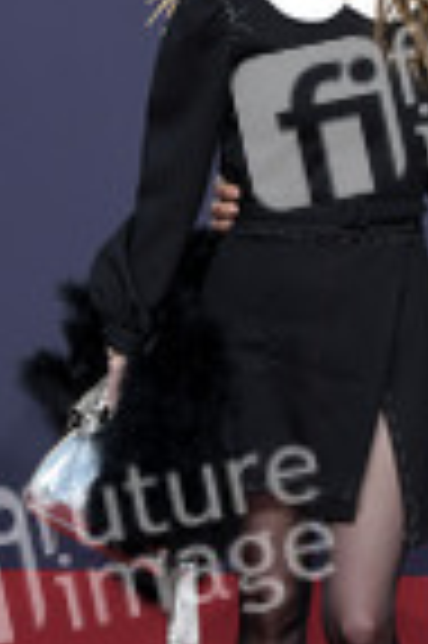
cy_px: 329
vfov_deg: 12.7
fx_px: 2896
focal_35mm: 162
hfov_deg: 8.3
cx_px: 595
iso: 400
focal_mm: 58
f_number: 6.3
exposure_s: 1/200
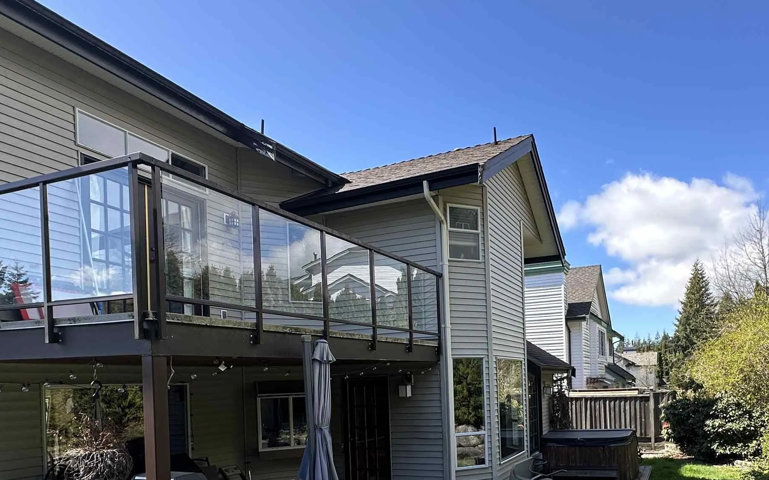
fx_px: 524
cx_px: 484
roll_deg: +1.1
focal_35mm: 25
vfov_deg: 46.7
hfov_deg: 71.3
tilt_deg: -0.7
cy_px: 383
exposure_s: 1/537
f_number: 2.2
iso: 40
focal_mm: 2.22
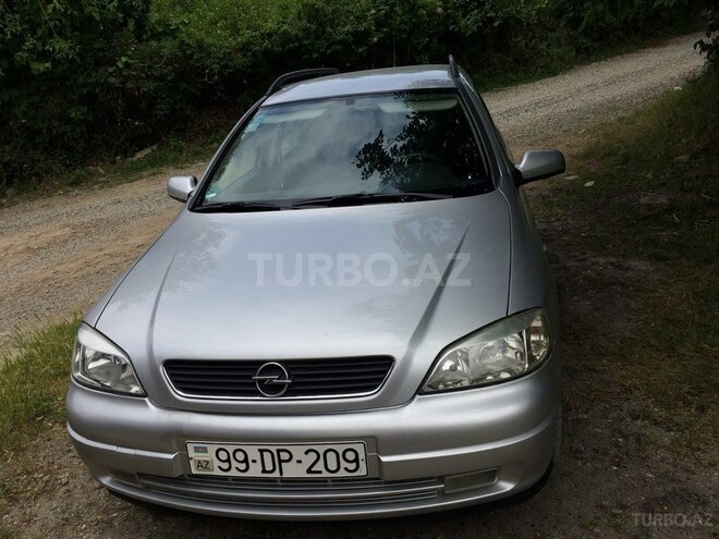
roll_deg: +3.9
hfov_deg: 61.7
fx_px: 602
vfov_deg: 48.2
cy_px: 270
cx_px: 360
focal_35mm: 29
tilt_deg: -21.9
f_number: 2.2
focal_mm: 4.15
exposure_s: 1/1709
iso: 32
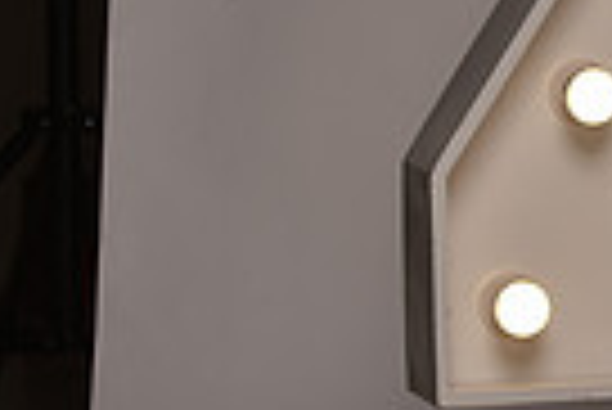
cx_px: 1296
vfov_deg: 4.0
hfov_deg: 5.9
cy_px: -86
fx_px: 5803
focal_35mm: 341
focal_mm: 80
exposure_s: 1/160
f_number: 5.6
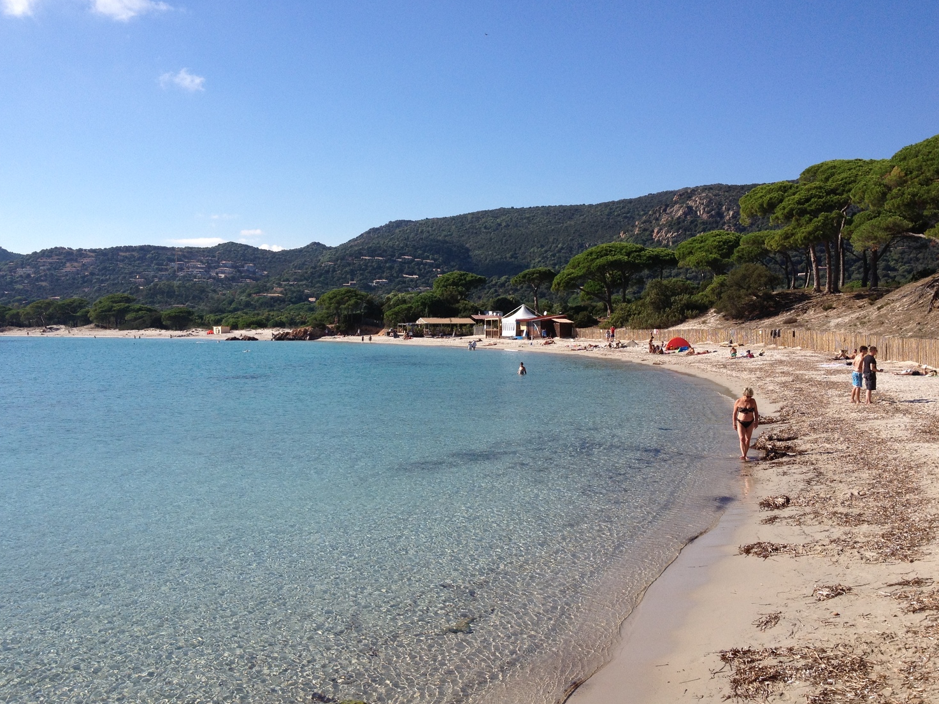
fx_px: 1031
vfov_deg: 37.7
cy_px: 327
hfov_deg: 49.0
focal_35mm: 38
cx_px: 470
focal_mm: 4.28
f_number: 2.4
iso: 64
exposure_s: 1/1972
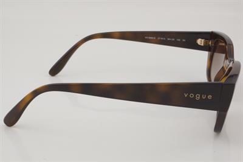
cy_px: 81
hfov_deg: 27.0
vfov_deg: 18.2
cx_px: 122
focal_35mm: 75
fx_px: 506
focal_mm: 50
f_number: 32
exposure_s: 1/3
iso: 100
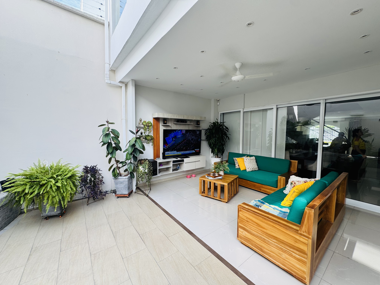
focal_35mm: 14
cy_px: 142
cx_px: 190
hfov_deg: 102.1
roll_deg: -0.2
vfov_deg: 85.7
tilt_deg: -4.2
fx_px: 154
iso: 40
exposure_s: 1/154
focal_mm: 2.22
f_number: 2.2
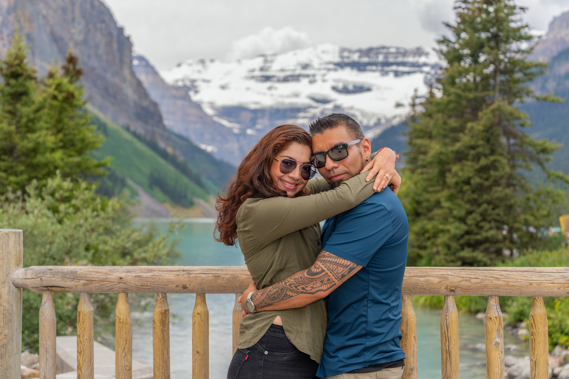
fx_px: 727
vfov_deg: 29.2
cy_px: 190
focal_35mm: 46
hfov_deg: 42.7
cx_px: 284
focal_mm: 46
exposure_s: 1/400
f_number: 3.2
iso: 160
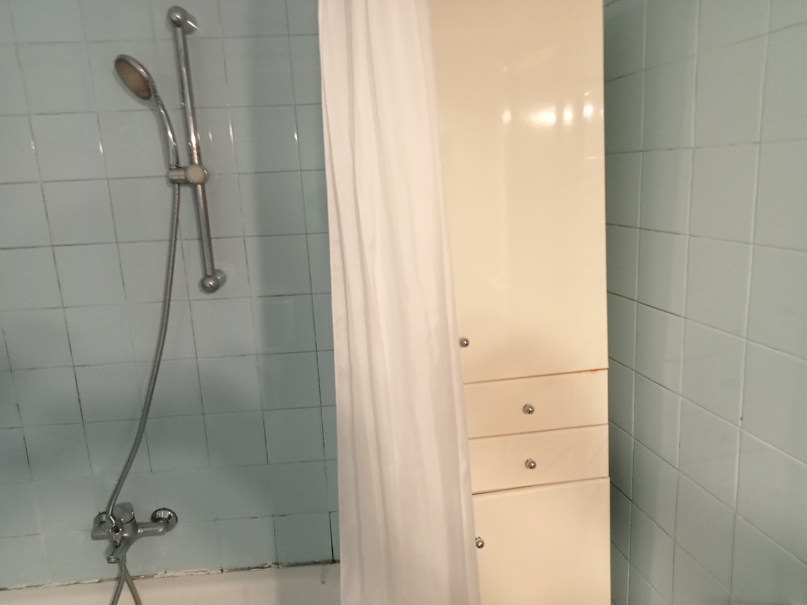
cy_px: 302
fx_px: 653
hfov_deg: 63.4
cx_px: 404
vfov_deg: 49.7
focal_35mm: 28
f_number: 2.2
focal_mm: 3.46
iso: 906
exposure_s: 1/33.3
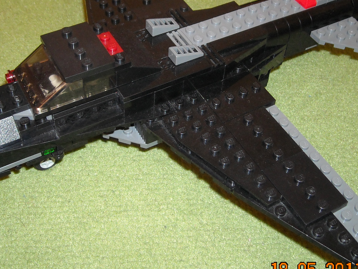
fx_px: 569
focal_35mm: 55
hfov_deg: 34.9
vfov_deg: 26.5
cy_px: 103
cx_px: 162
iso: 200
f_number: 2.8
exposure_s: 1/60
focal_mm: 5.7
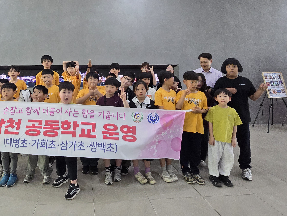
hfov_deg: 74.1
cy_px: 65
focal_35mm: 22
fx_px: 182
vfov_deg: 59.1
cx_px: 96
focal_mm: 2.2
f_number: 2.2
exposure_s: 1/60
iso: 400
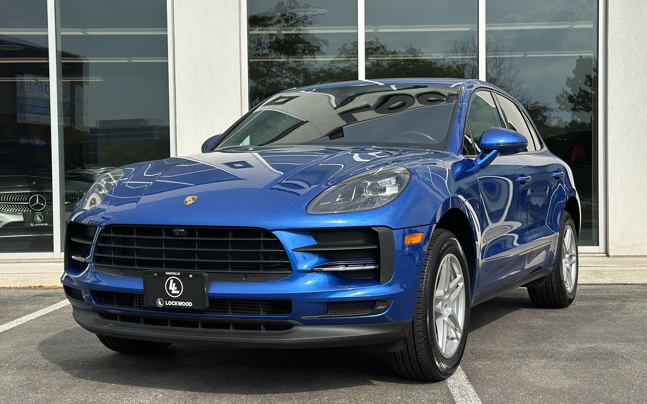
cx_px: 320
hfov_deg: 36.3
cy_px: 201
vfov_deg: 23.1
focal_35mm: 56
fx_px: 987
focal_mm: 6.86
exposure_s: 1/5263
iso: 100
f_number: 1.78
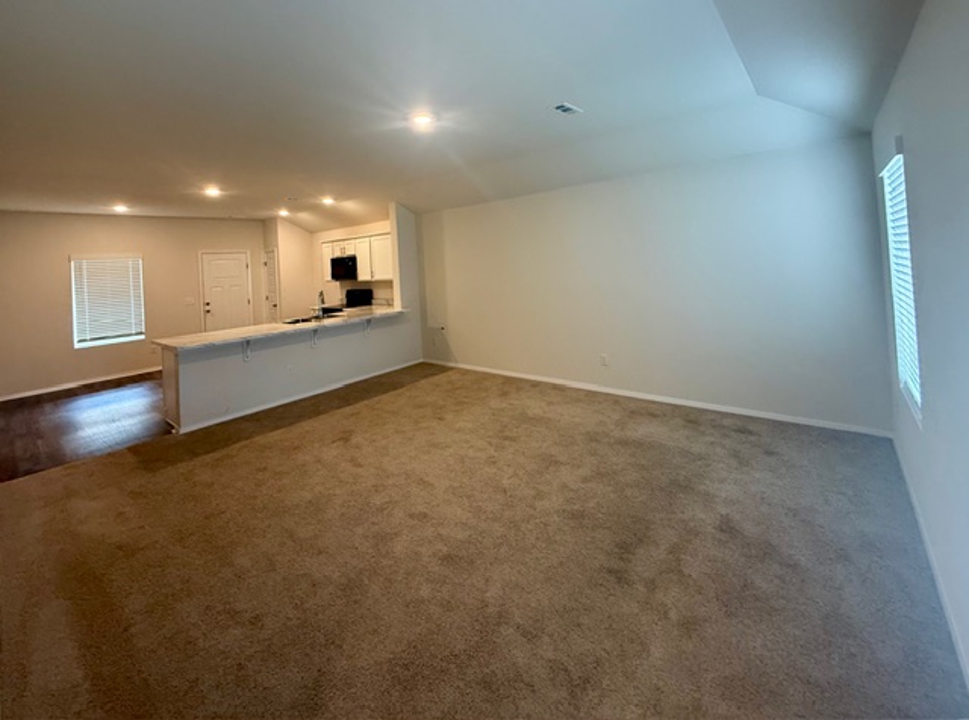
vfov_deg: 85.4
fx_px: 391
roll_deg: +3.9
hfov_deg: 102.2
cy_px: 360
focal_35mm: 14
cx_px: 484
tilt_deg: -3.8
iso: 200
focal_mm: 2.22
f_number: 2.2
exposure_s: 1/60
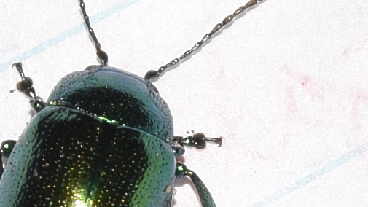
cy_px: 173
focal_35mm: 418
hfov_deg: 5.2
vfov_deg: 2.9
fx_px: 4079
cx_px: 114
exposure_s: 1/160
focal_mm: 140
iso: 125
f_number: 11
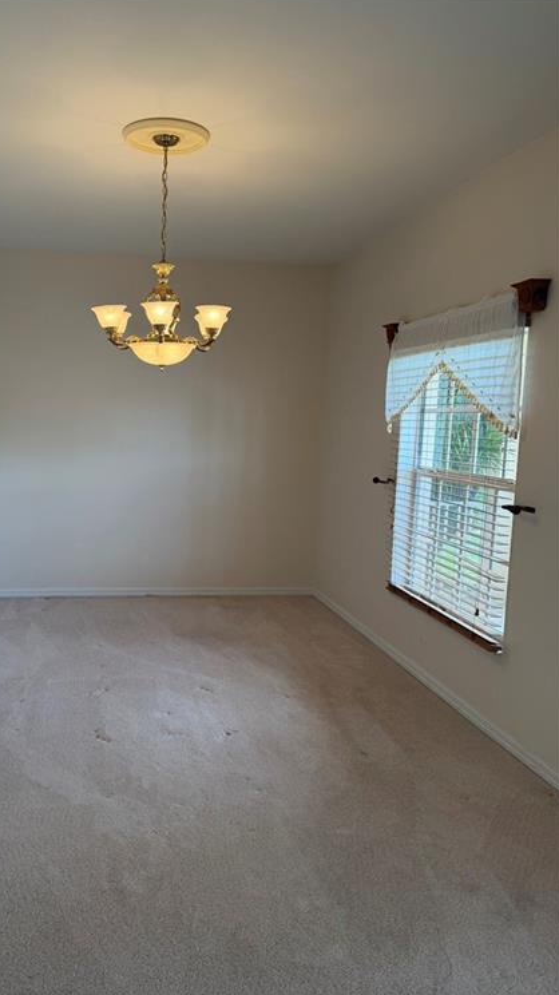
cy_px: 506
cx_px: 181
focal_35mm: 27
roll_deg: -0.5
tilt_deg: -6.0
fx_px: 712
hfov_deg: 42.2
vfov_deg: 69.9
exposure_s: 1/186
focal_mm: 6.76
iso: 100
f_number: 1.78
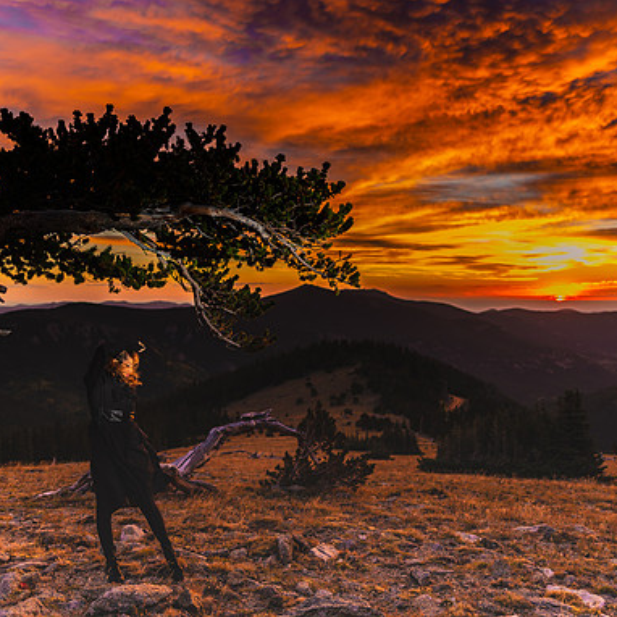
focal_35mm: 31
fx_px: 625
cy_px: 311
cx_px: 308
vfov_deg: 52.5
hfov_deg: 52.5
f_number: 1.4
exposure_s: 1/250
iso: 100
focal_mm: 24
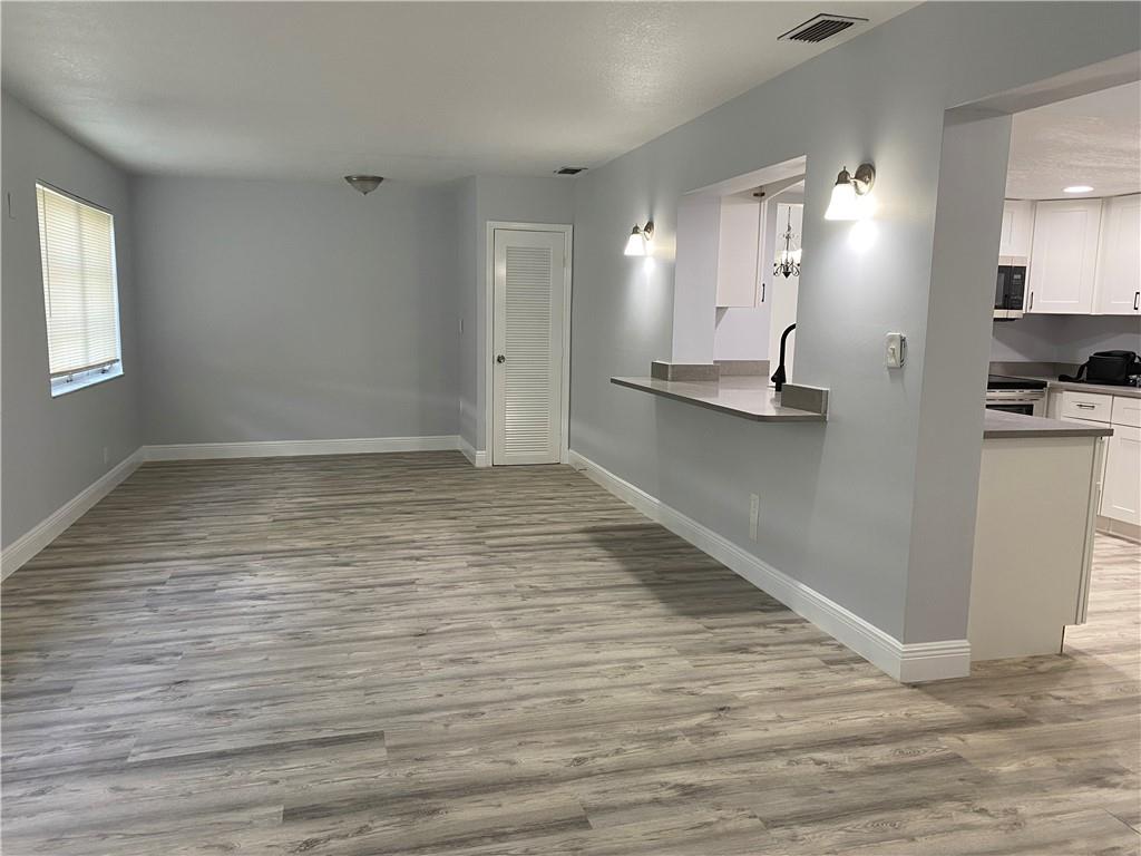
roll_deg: -1.1
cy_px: 428
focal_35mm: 26
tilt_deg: -7.9
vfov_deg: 53.1
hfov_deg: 67.3
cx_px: 570
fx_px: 857
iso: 80
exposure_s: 1/60
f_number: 1.8
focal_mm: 4.25
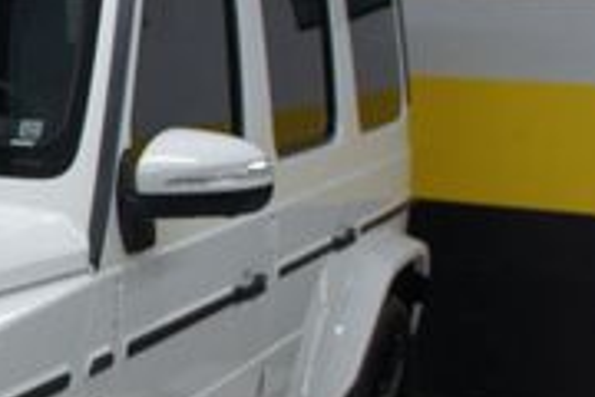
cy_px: 351
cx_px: -360
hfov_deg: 18.3
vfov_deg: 14.1
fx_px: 1587
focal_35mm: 96
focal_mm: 18
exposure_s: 1/40
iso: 200
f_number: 4.5
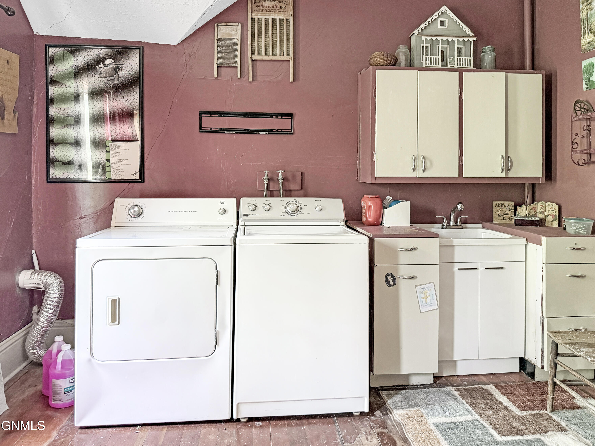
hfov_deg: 71.6
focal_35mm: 24
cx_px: 298
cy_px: 223
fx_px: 413
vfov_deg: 56.8
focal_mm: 6.76
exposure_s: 1/60
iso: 320
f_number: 1.78
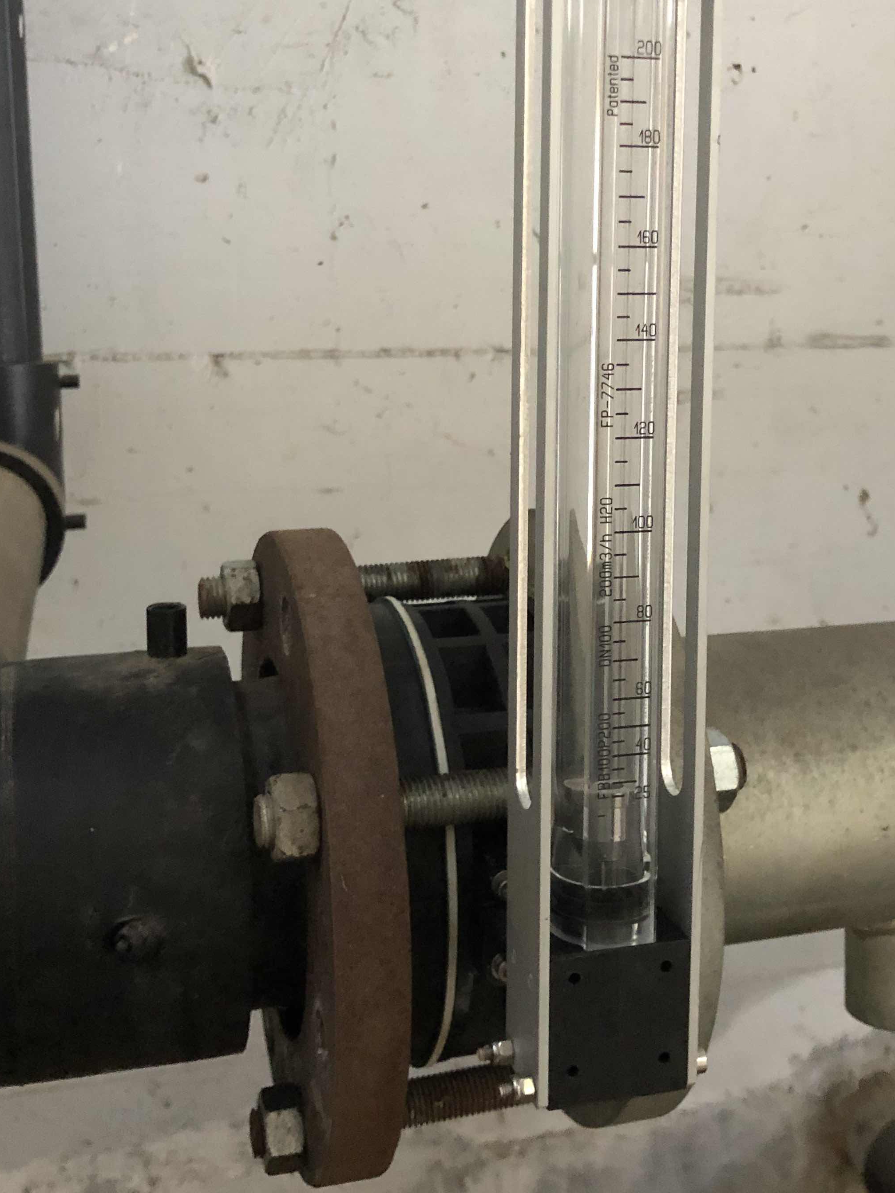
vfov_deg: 44.6
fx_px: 1448
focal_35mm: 42
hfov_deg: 34.3
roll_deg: +0.2
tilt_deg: -7.0
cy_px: 483
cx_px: 524
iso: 100
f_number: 1.8
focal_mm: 4
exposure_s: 1/4
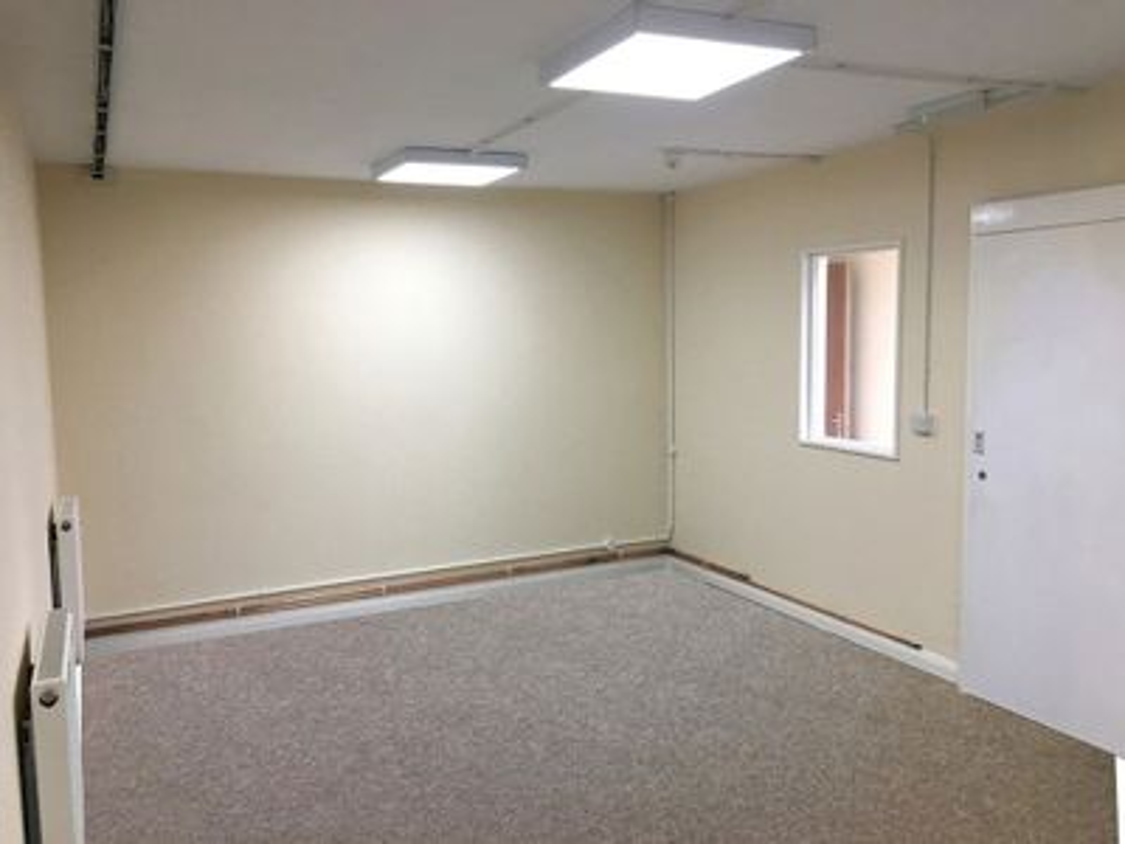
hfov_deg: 61.7
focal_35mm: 29
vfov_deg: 48.2
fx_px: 942
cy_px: 422
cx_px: 562
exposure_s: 1/33
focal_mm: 4.15
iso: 32
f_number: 2.2
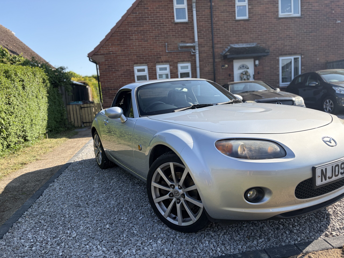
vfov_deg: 53.1
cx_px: 172
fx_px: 258
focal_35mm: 26
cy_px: 129
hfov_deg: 67.3
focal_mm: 5.96
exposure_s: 1/2538
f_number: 1.6
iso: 64
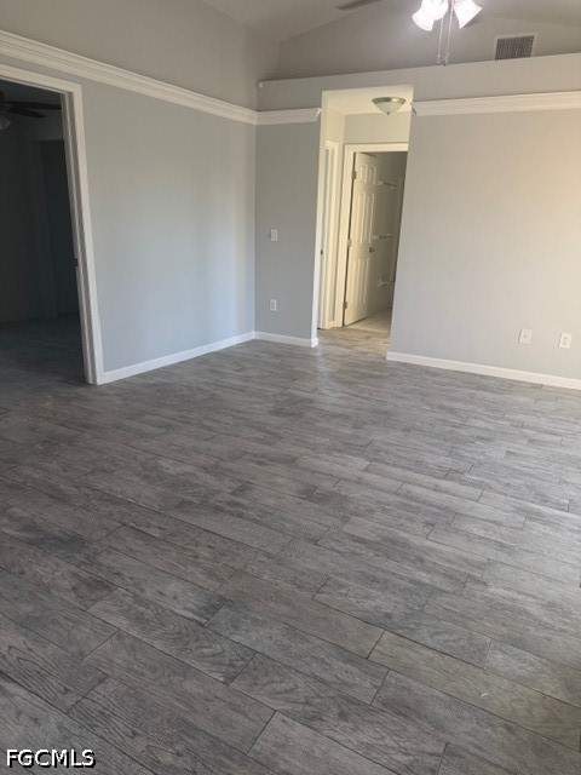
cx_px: 290
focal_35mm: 24
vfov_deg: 71.6
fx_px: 537
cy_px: 388
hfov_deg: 56.8
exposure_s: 1/120
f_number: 1.78
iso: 200
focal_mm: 6.76
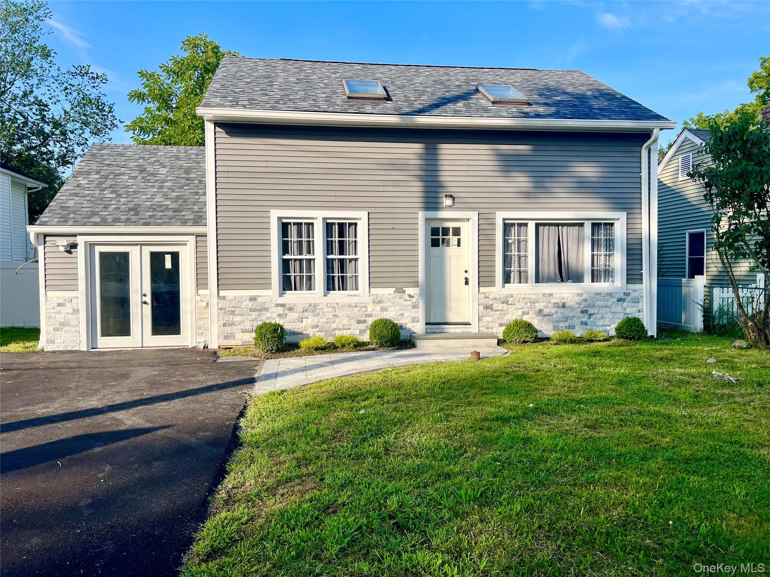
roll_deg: +0.3
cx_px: 385
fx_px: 578
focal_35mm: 26
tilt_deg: -2.2
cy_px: 288
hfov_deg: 67.3
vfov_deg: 53.1
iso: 50
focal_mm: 5.7
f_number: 1.5
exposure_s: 1/2994
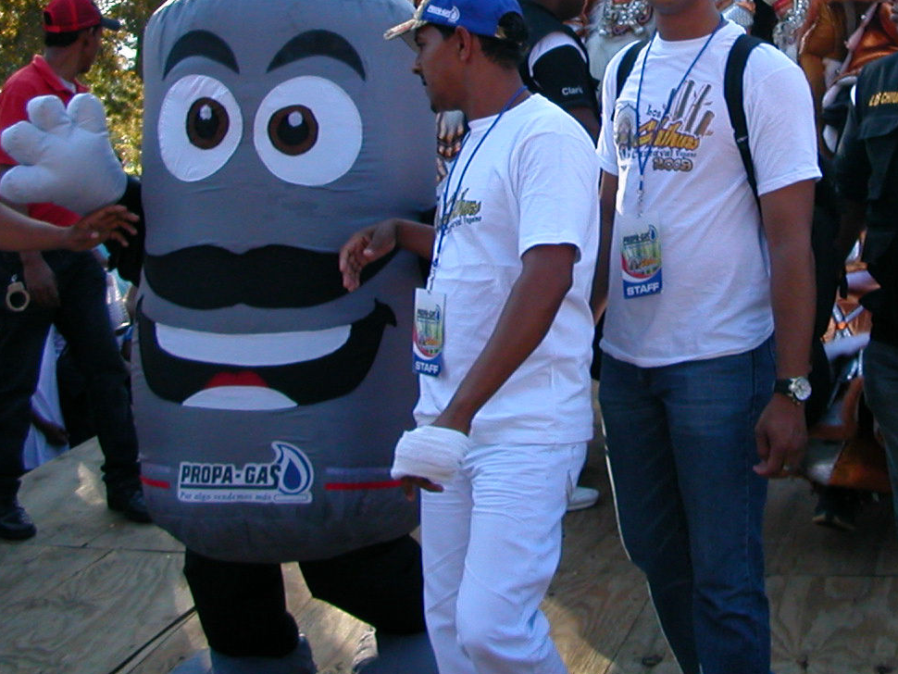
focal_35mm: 61
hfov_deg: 30.9
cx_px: 708
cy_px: 124
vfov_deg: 23.6
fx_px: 1583
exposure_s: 1/364
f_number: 2.7
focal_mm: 5.6
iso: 100
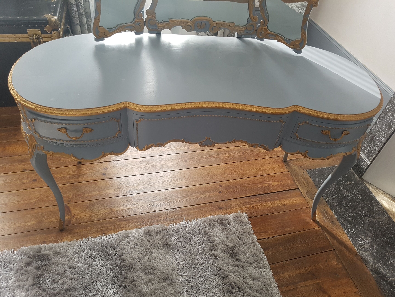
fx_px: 297
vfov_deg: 53.1
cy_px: 148
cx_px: 198
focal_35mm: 26
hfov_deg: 67.3
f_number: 1.7
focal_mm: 4.2
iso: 100
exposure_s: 1/100
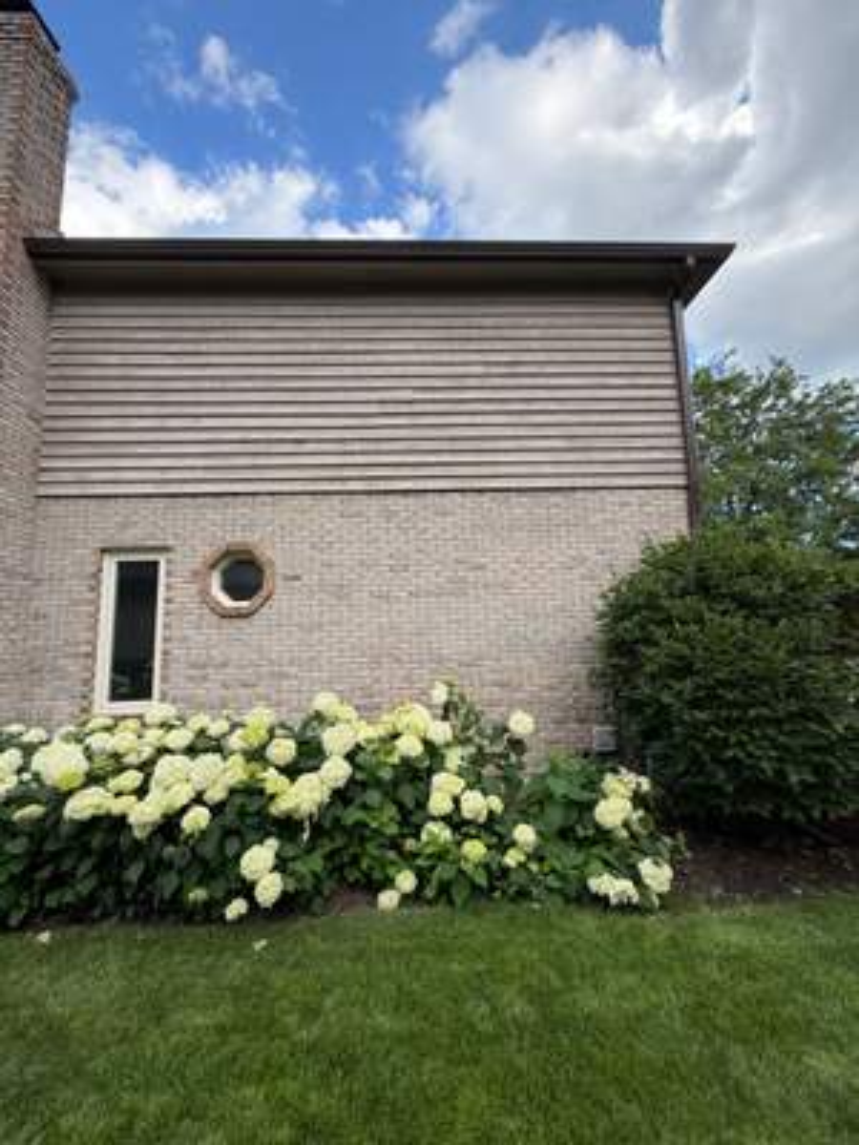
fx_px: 463
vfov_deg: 102.1
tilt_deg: +8.4
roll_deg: +1.0
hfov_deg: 85.7
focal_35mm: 14
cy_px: 572
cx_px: 430
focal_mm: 2.22
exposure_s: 1/502
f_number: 2.2
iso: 40
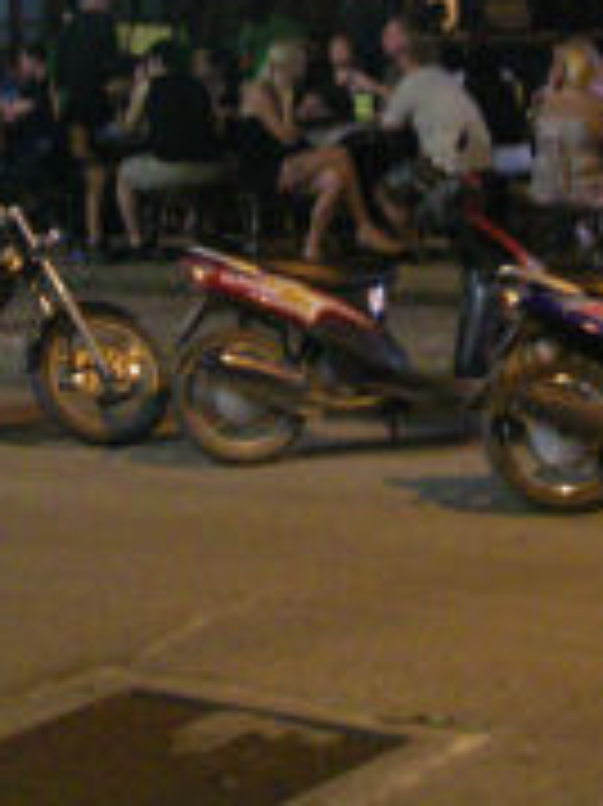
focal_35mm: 98
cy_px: 108
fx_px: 2279
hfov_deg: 14.9
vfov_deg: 19.7
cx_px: 88
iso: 400
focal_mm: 6.3
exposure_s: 1/13
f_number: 3.3
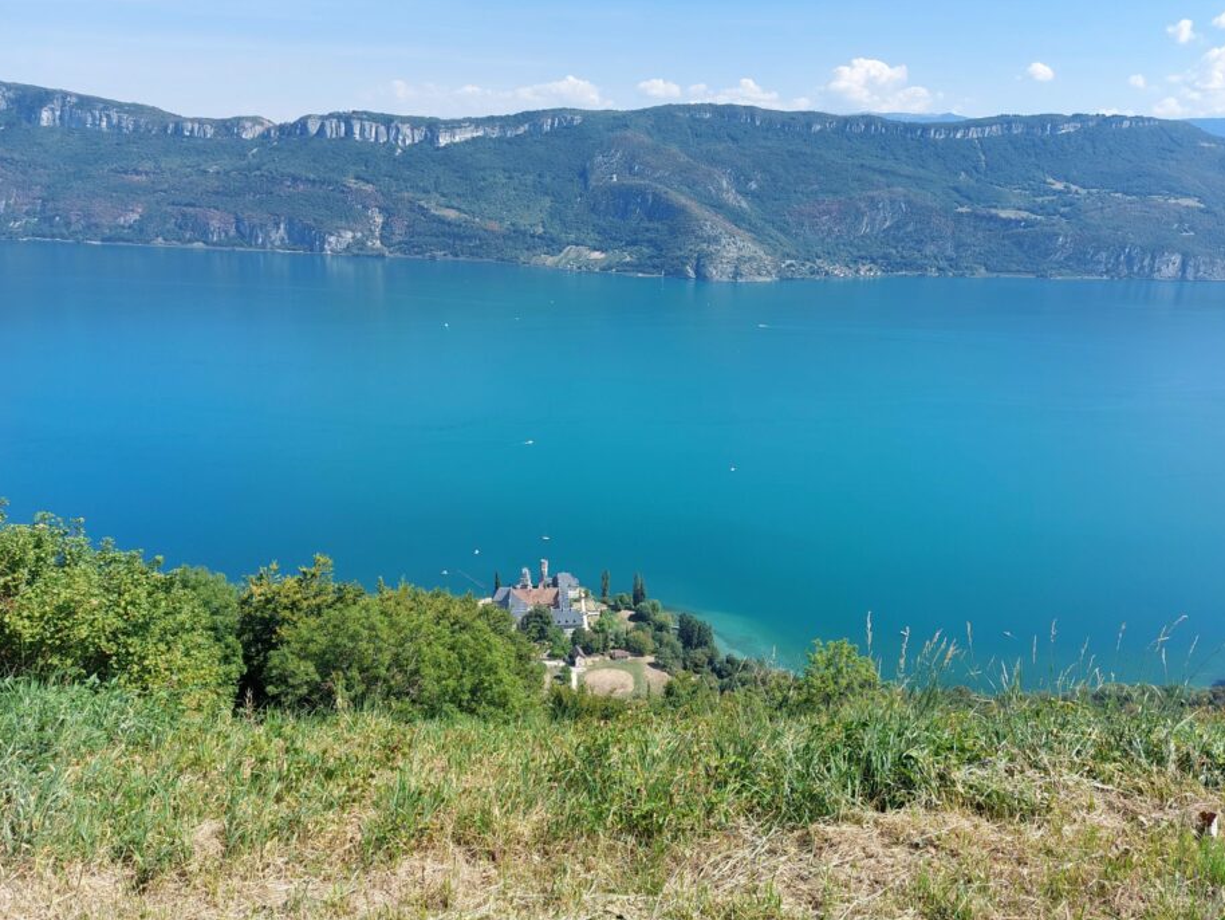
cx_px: 675
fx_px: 991
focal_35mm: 28
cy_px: 428
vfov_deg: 49.7
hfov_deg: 63.3
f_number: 1.8
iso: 25
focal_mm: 5.23
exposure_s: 1/774
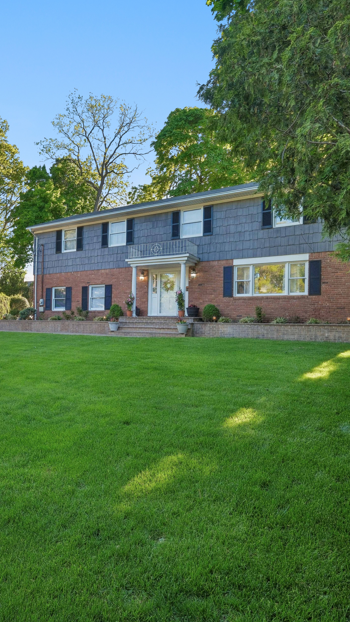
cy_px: 315
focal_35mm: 23
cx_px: 63
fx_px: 379
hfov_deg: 46.6
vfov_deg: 78.7
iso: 200
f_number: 8
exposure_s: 1/55
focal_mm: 9.1
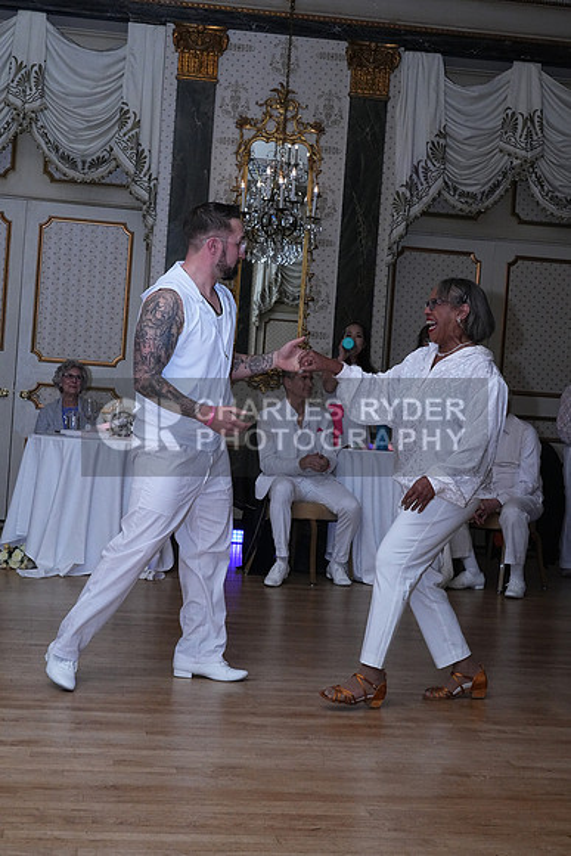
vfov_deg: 38.2
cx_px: 286
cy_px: 428
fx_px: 1236
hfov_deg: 26.0
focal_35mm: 52
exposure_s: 1/200
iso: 5000
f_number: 13
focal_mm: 52
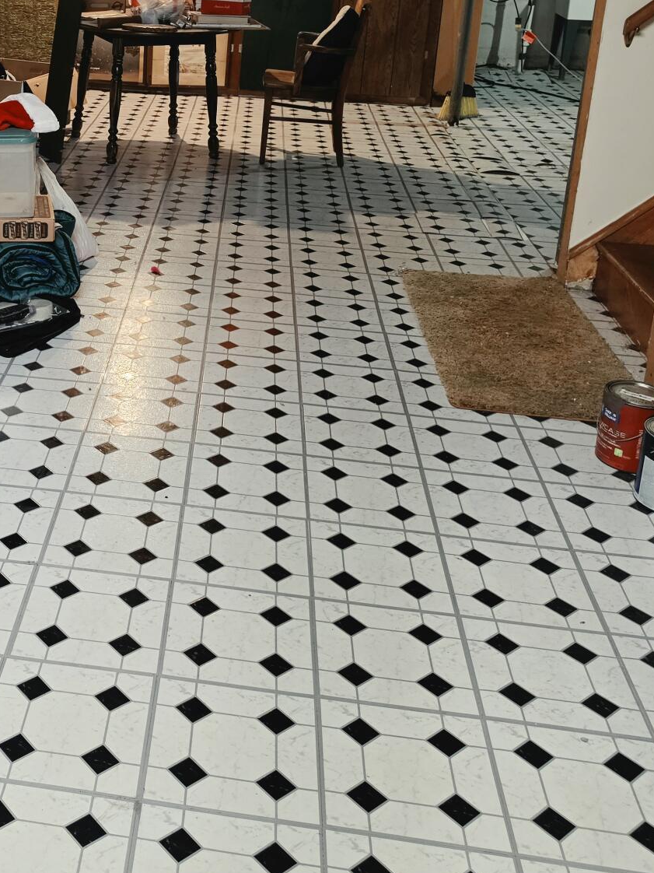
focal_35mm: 41
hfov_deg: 33.8
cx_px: 103
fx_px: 1033
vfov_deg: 43.5
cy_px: 168
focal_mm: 6.5
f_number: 1.4
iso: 800
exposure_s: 1/120
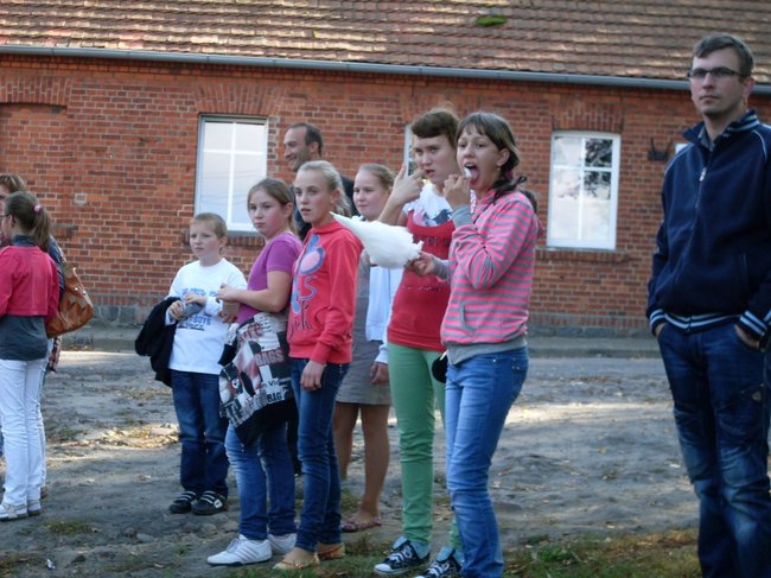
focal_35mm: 81
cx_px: 386
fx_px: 1803
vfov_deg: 18.2
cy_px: 289
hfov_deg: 24.1
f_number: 4
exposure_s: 1/90
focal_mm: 13.5
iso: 100
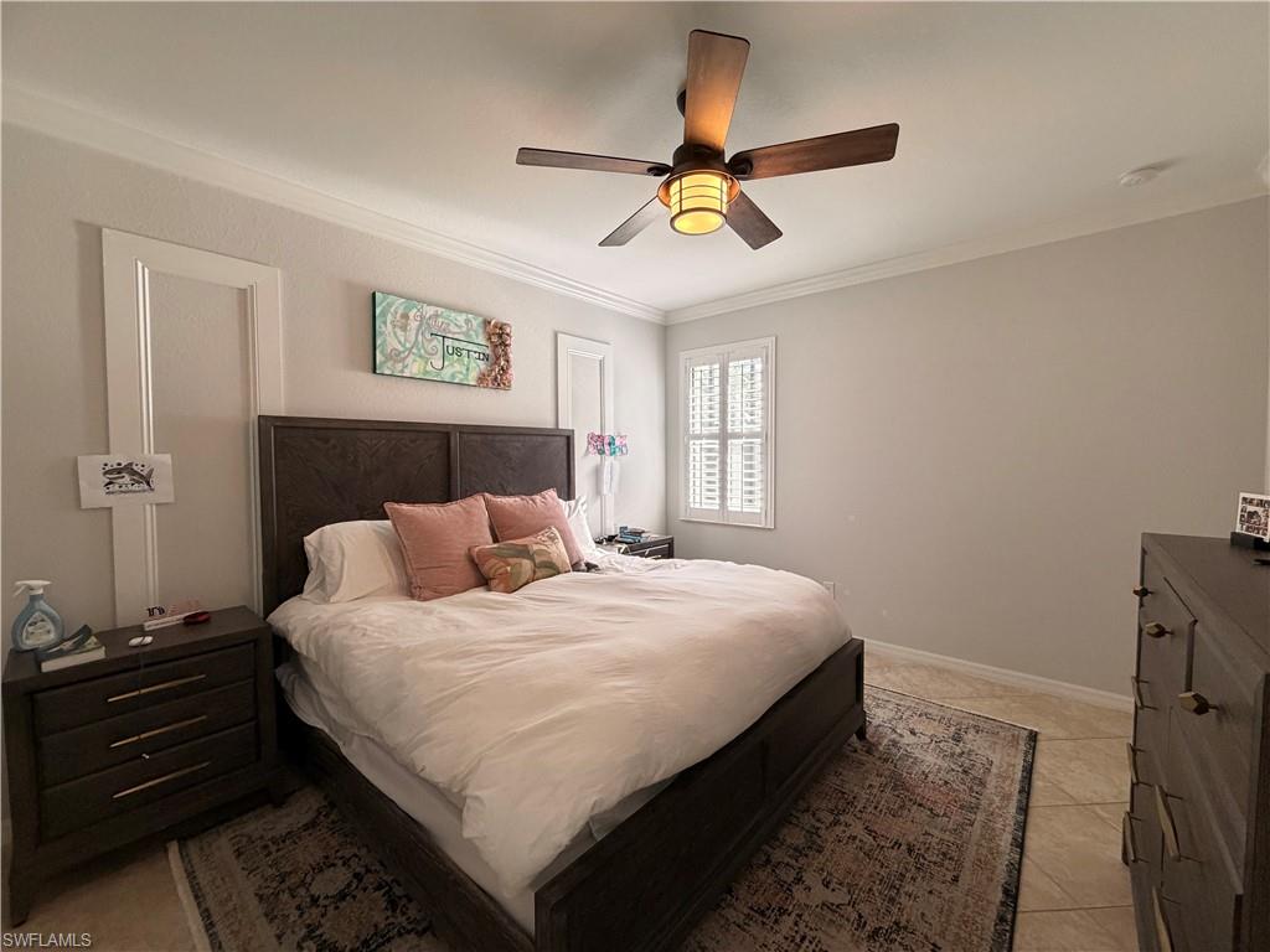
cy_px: 476
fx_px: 514
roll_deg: +0.5
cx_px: 635
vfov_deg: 85.7
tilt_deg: -2.8
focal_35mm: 14
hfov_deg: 102.1
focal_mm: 2.22
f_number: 2.2
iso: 320
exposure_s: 1/120
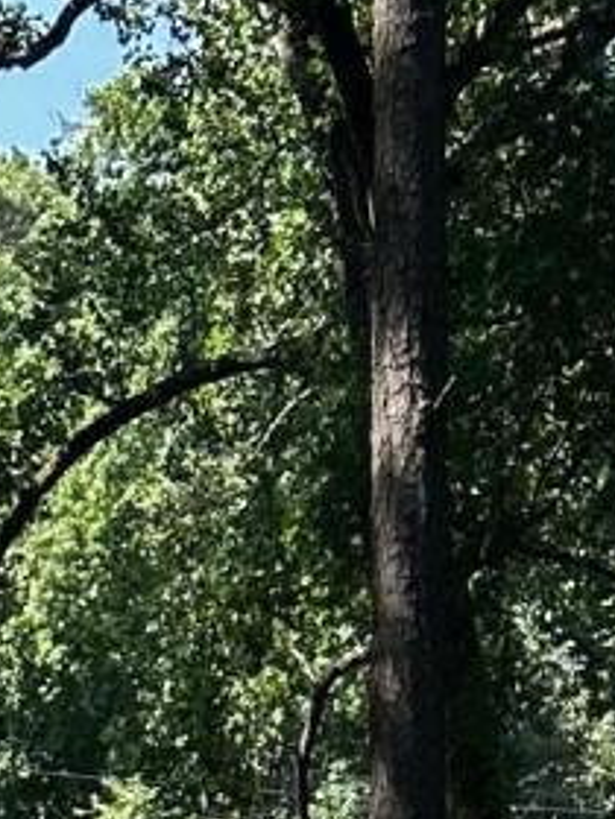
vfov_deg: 9.1
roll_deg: +1.0
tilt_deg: -10.6
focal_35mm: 186
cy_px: 2255
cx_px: -896
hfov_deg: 7.4
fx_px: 4406
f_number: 1.5
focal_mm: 5.7
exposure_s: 1/1209
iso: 50
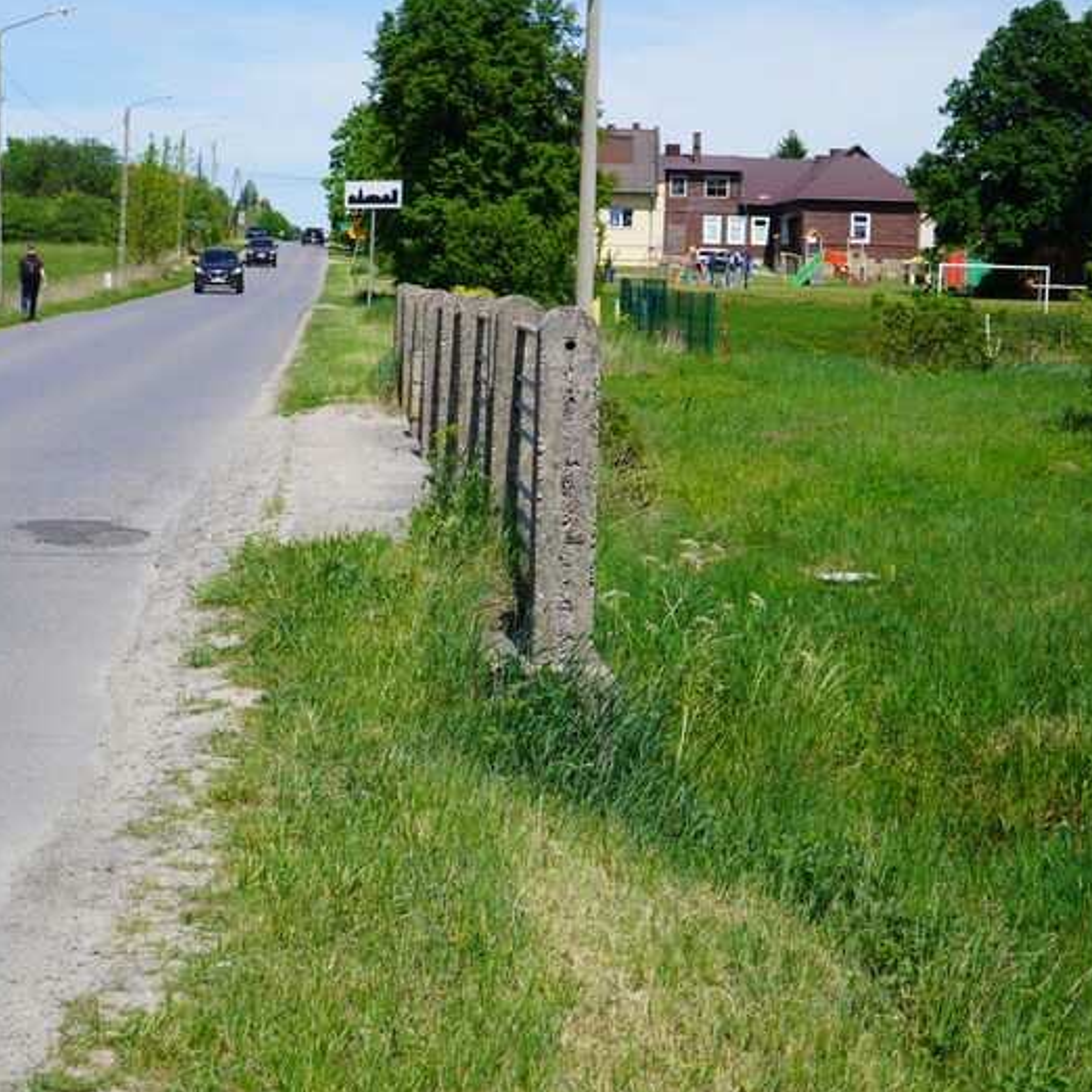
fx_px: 2022
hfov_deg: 30.2
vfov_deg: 30.2
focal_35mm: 57
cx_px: 479
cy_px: 553
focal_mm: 29
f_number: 5
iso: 100
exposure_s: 1/640
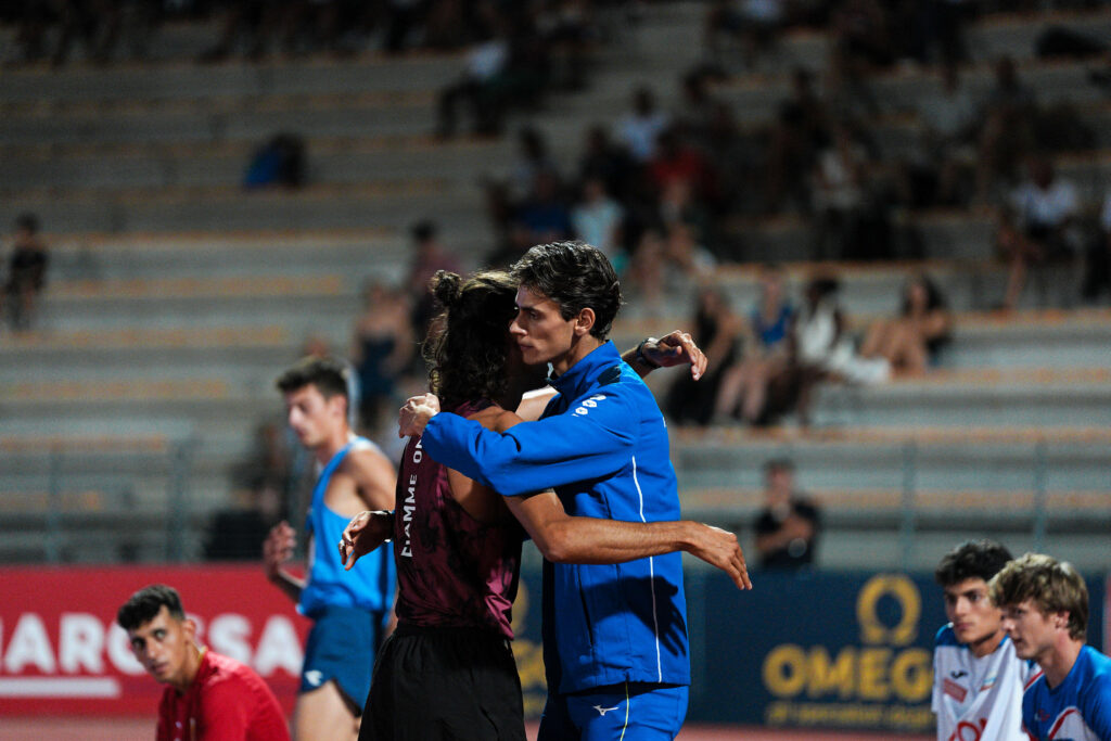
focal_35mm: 200
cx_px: 556
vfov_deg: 6.9
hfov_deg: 10.3
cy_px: 370
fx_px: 6173
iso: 3200
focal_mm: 200
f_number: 2.8
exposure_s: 1/1000
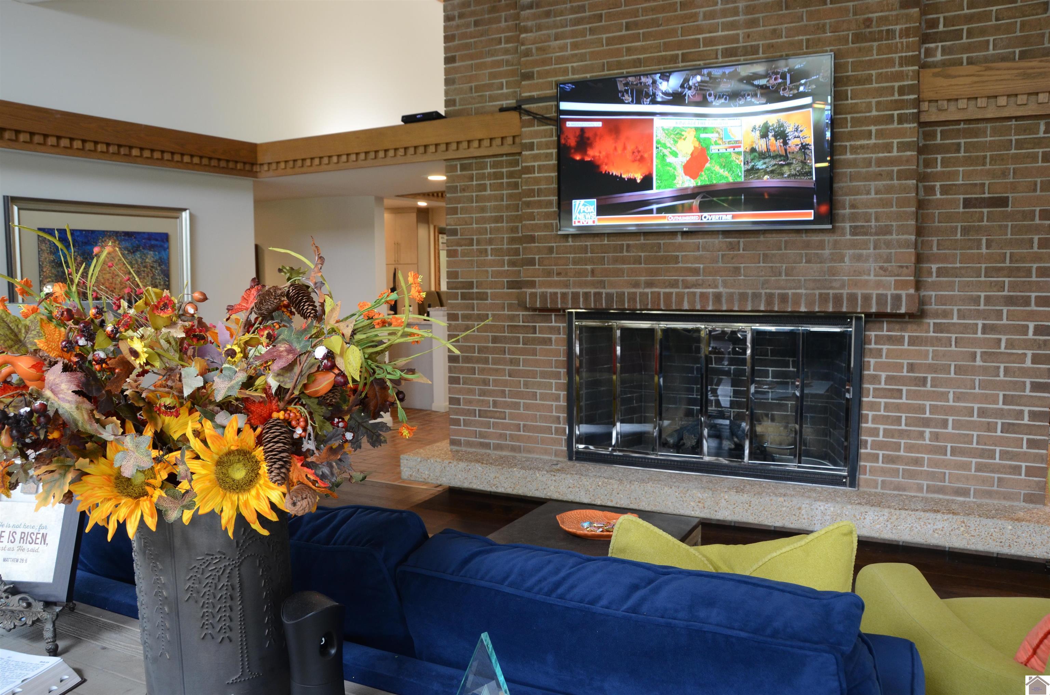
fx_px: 786
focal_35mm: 27
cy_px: 348
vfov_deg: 47.7
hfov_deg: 67.5
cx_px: 525
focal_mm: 18
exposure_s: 1/10
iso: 500
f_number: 8
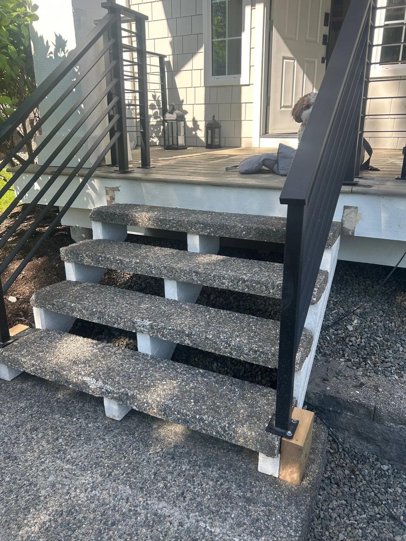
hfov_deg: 53.1
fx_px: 407
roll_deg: +0.0
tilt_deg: -19.4
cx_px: 203
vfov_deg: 67.3
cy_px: 270
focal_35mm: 26
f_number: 1.5
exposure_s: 1/909
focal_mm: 5.7
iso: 50
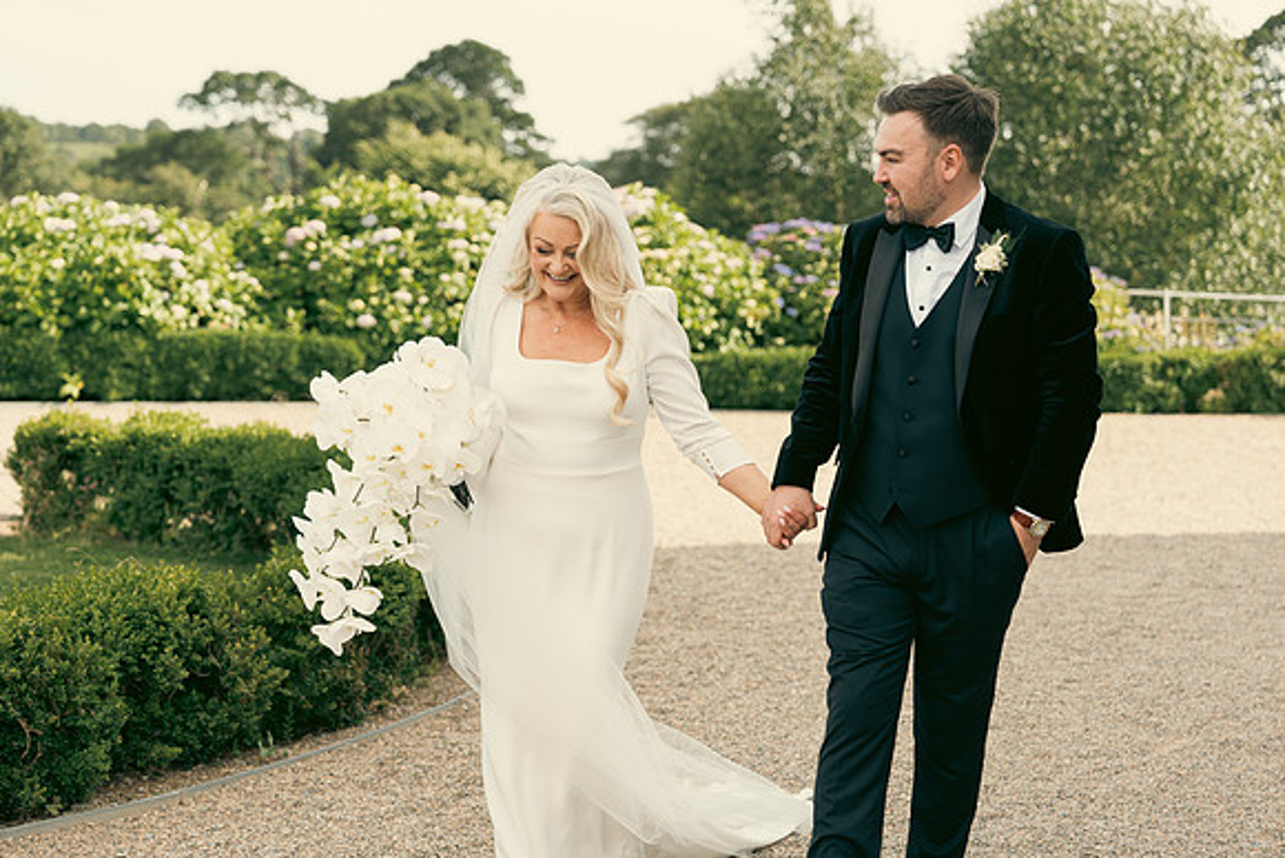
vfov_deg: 19.5
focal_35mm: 70
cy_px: 429
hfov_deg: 28.8
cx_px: 642
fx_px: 2499
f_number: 3.5
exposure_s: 1/400
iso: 125
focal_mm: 70
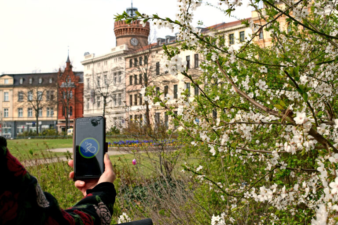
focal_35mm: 52
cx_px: 169
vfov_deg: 25.8
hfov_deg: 37.9
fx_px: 493
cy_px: 112
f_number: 11
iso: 400
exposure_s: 1/400
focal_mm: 35
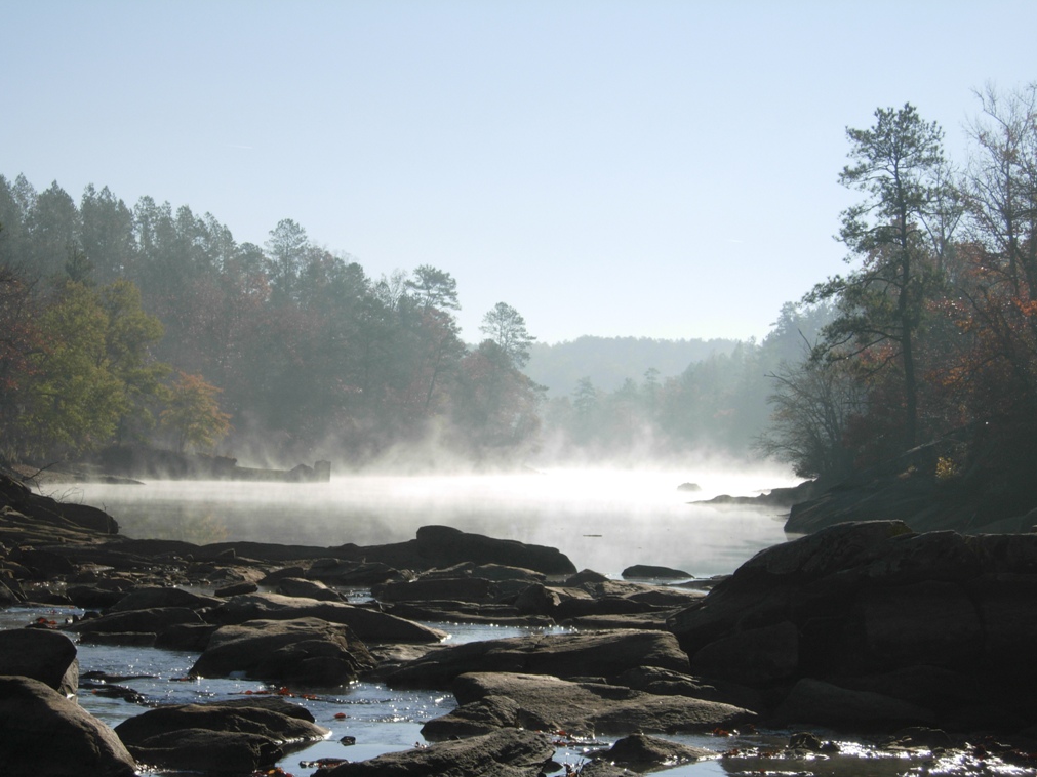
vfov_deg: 19.4
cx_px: 517
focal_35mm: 76
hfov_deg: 25.7
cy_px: 392
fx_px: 2276
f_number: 4.3
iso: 50
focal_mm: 15.7
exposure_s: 1/1024
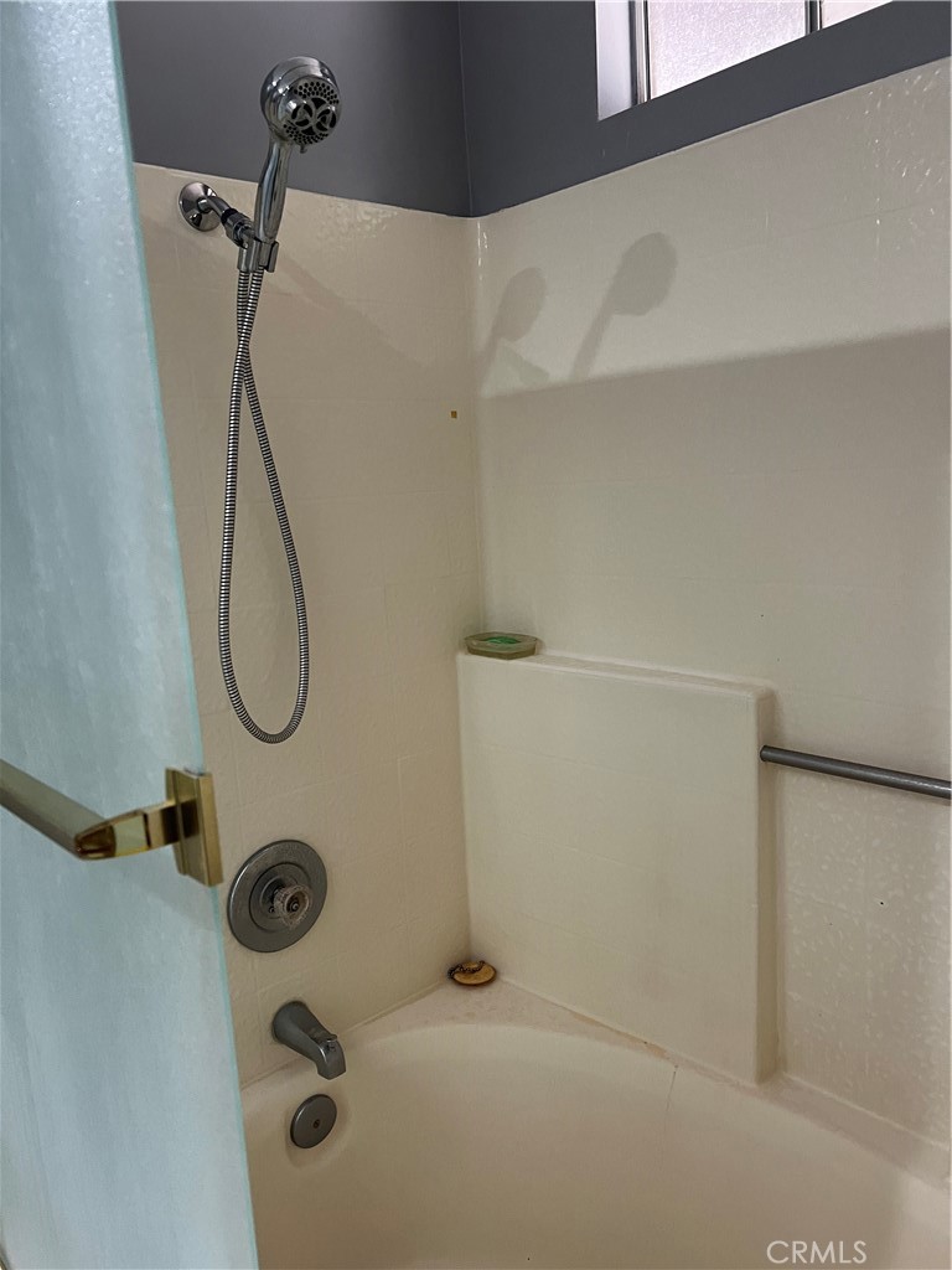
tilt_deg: -9.2
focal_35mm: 26
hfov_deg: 53.1
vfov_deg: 67.3
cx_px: 476
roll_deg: +3.6
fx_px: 953
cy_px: 635
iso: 160
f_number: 1.5
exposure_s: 1/60
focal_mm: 5.7
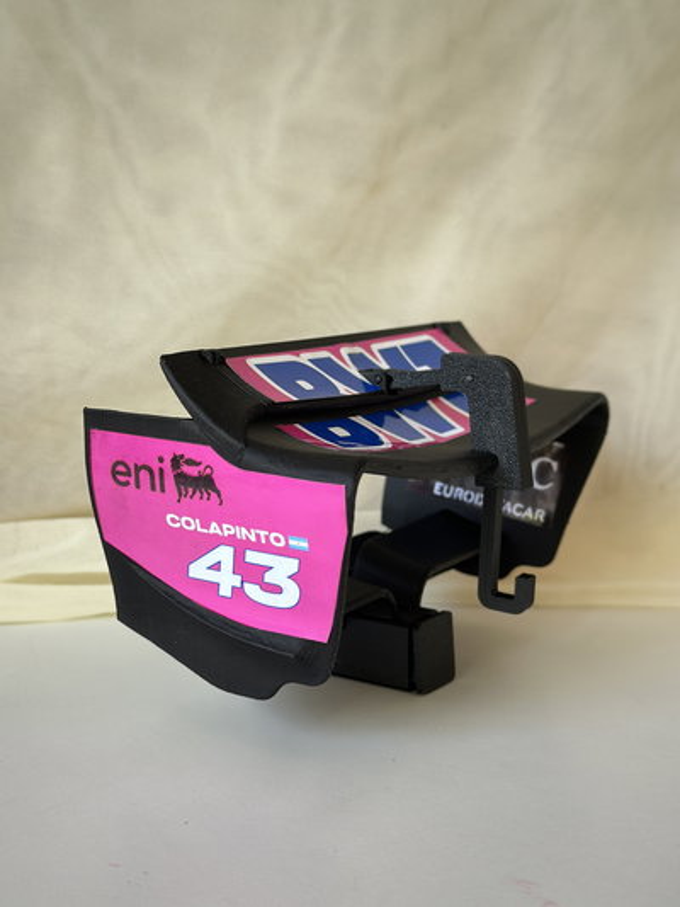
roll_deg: -1.8
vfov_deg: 39.6
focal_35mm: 48
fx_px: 1257
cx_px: 340
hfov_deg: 30.3
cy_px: 454
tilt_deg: -9.4
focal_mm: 6.86
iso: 64
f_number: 1.78
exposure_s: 1/121
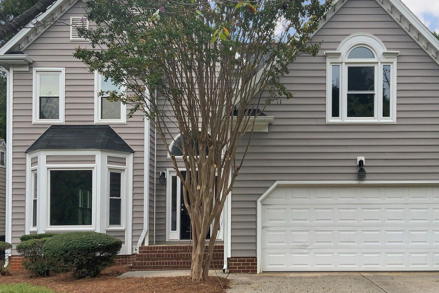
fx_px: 500
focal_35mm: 41
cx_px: 250
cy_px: 146
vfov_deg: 32.6
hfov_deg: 47.3
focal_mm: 3
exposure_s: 1/195
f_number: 1.8
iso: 16
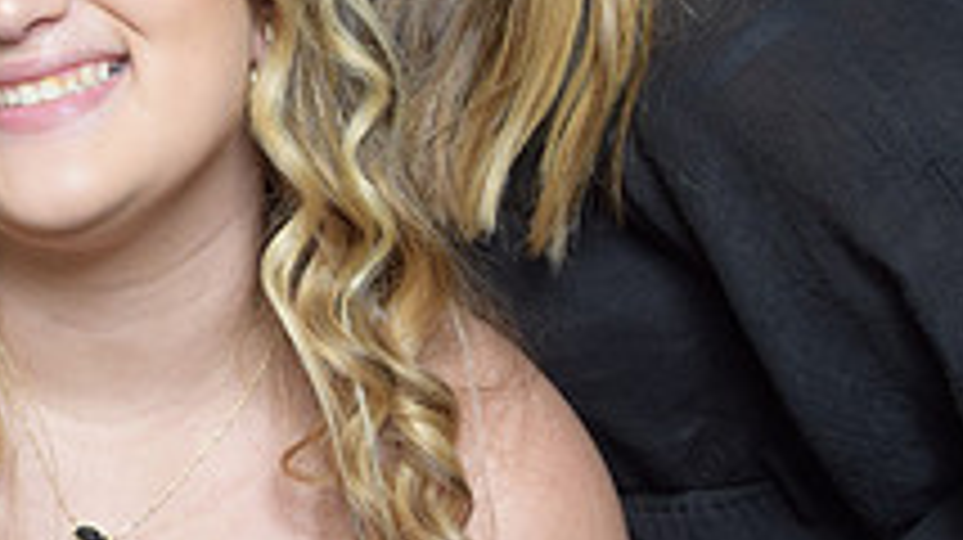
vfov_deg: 10.6
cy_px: -236
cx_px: -274
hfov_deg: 18.1
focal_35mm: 111
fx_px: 2832
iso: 500
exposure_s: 1/60
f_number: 20
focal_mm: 26
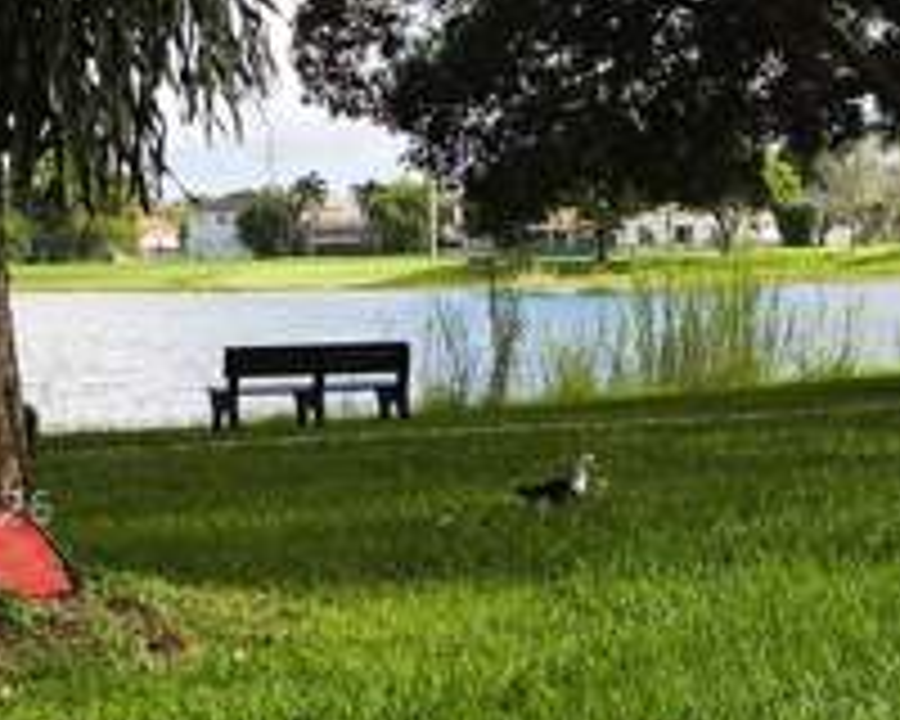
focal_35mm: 108
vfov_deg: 14.2
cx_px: 468
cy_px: 508
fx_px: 2877
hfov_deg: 17.8
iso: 10
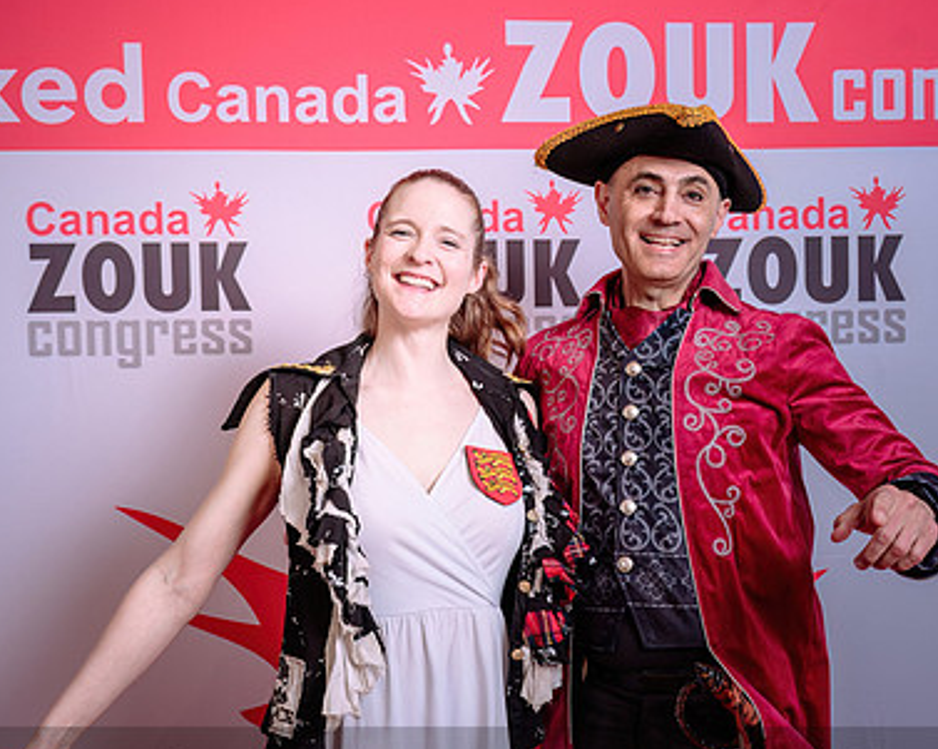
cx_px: 575
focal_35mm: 50
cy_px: 427
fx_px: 1387
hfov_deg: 37.2
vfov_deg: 30.2
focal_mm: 30.5
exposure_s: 1/160
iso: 100
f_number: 5
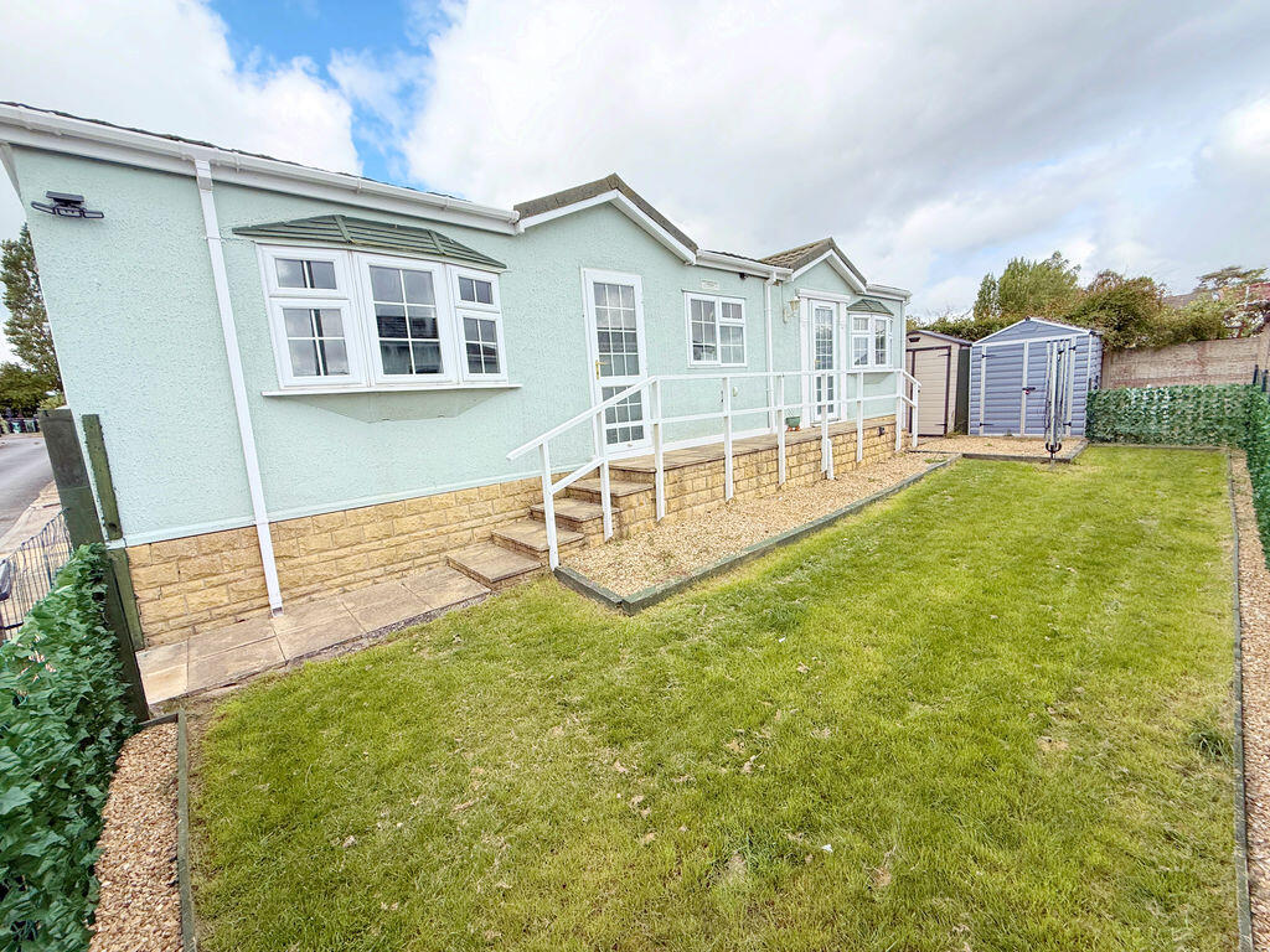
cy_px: 476
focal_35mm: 14
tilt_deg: -7.2
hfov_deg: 102.1
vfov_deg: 85.7
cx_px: 635
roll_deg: +4.1
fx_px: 514
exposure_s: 1/751
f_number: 2.2
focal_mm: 2.22
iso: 50
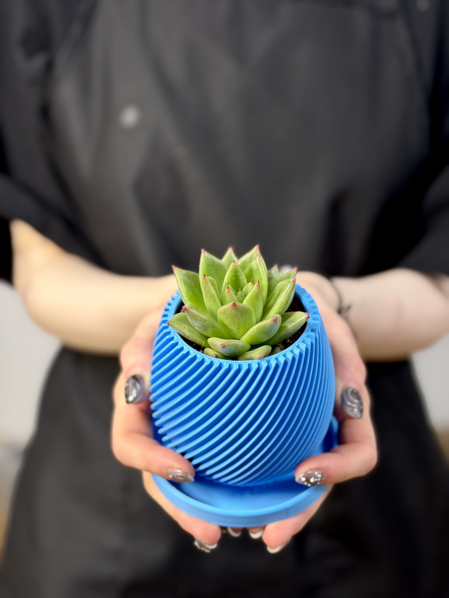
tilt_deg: -17.8
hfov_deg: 30.3
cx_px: 224
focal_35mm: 48
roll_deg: -1.7
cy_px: 299
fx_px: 830
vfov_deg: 39.7
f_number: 1.78
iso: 64
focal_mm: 6.76
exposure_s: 1/50
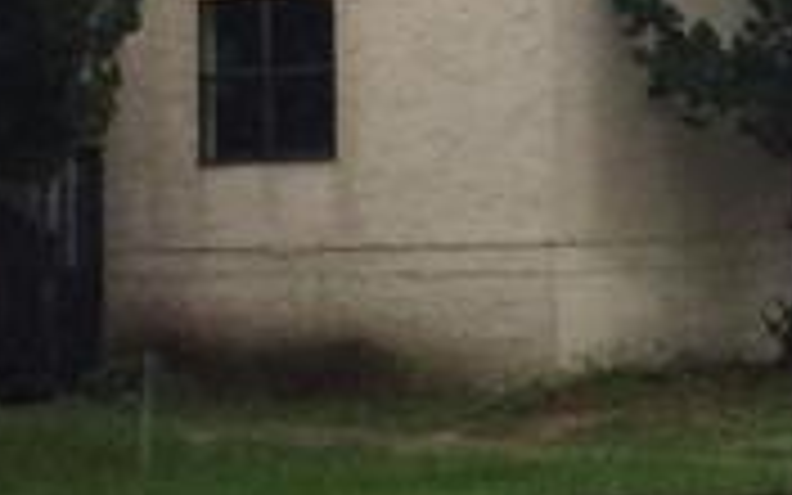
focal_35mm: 179
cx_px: 1224
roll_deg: +1.9
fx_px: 3864
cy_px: 14
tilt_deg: +2.9
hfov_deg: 11.2
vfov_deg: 7.3
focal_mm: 4.15
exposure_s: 1/476
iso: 32
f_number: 2.2
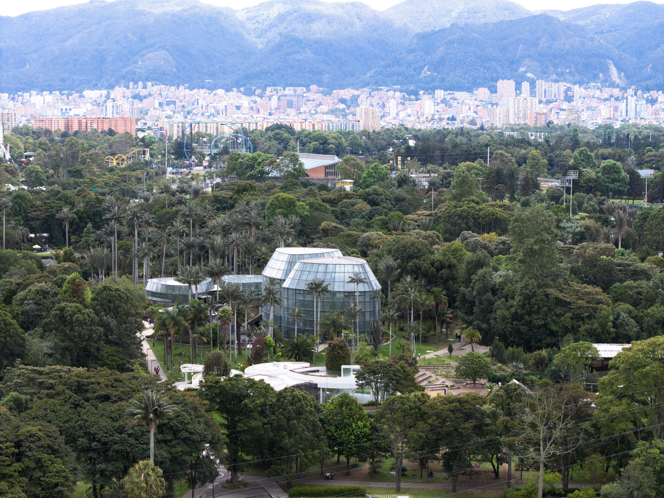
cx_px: 332
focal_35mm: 70
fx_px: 1343
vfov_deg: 21.0
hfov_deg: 27.8
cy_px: 249
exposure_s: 1/640
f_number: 2.8
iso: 190
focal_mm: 19.35
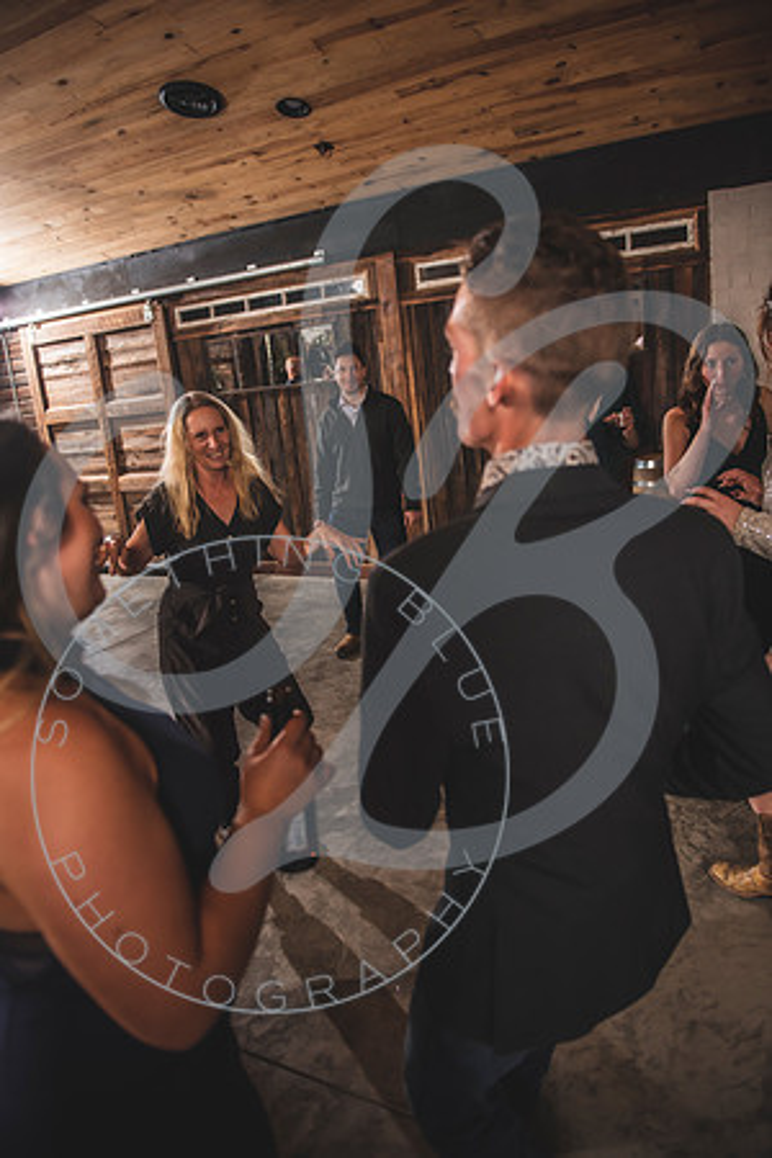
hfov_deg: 53.1
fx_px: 772
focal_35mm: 24
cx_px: 386
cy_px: 579
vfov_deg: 73.7
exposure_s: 1/160
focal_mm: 24
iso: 500
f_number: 2.8
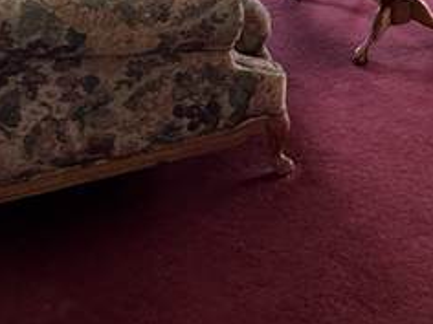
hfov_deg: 24.1
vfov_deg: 17.8
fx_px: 951
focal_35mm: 76
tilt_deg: -11.4
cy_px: -128
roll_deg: +1.1
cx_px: 466
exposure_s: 1/120
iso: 250
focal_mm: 2.22
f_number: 2.2
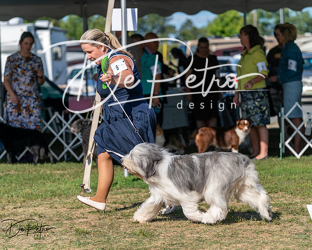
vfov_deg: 10.5
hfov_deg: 13.2
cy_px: 125
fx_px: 1351
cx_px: 156
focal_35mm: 146
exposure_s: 1/1250
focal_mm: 130
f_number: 4.5
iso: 100
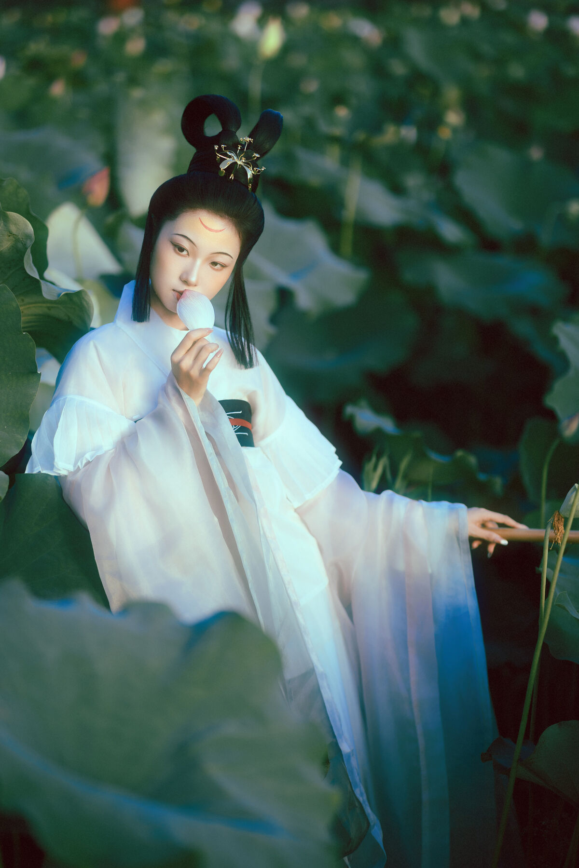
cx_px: 290
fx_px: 2050
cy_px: 434
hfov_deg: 16.1
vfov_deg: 23.9
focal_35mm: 85
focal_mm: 85
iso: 100
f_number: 1.8
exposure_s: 1/800
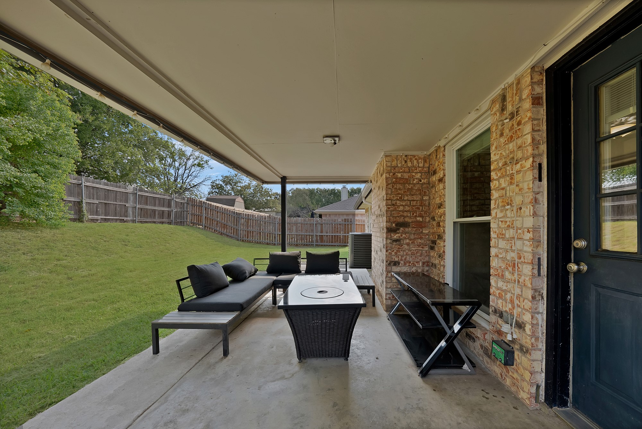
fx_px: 214
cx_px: 321
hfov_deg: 112.6
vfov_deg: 90.1
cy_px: 214
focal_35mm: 12
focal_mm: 12
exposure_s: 1/30
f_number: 9
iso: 640
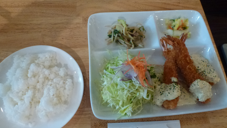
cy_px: 77
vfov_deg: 42.7
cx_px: 111
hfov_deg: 69.8
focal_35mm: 27
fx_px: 163
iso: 400
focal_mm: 4.3
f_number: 3.3
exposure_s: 1/30
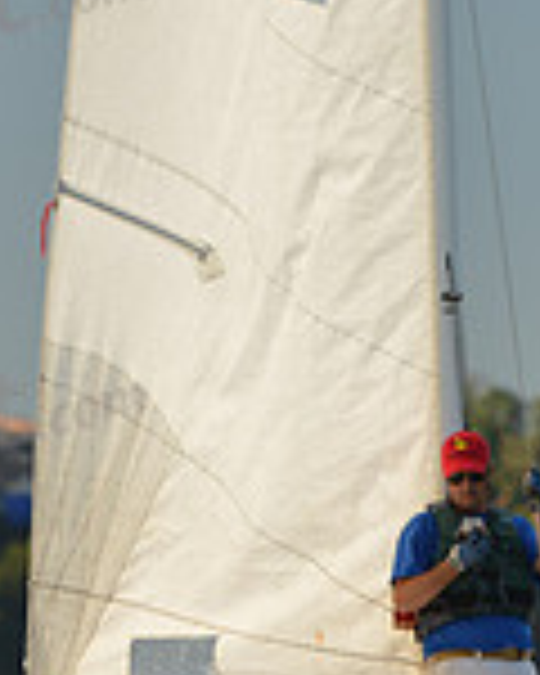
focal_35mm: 454
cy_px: 632
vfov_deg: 4.3
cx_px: 382
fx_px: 9070
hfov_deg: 3.4
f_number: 2.8
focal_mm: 125
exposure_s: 1/1600
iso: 320
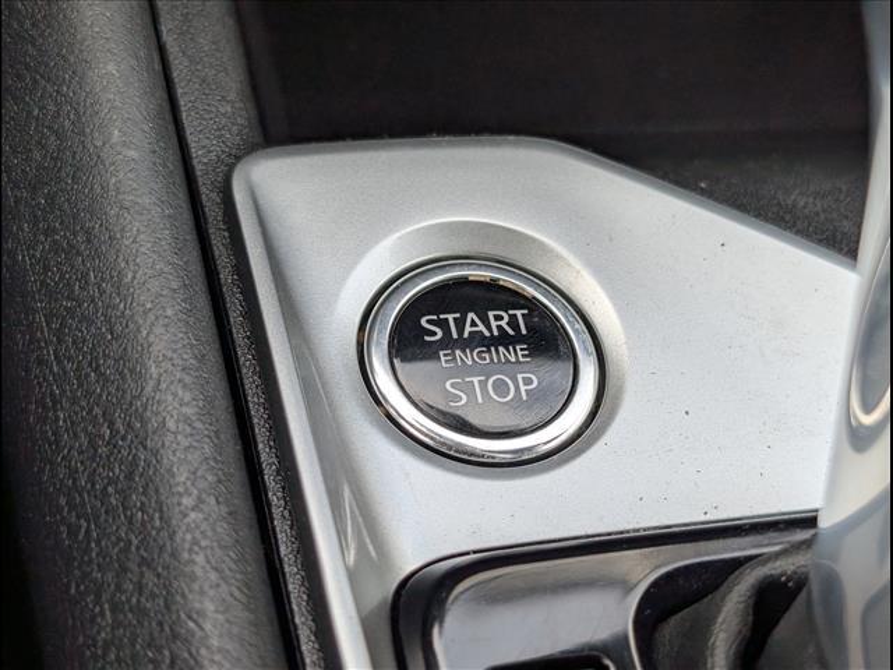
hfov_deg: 38.9
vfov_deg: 29.7
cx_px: 446
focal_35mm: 49
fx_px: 1264
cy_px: 335
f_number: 1.68
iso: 31
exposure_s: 1/200
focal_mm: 6.9
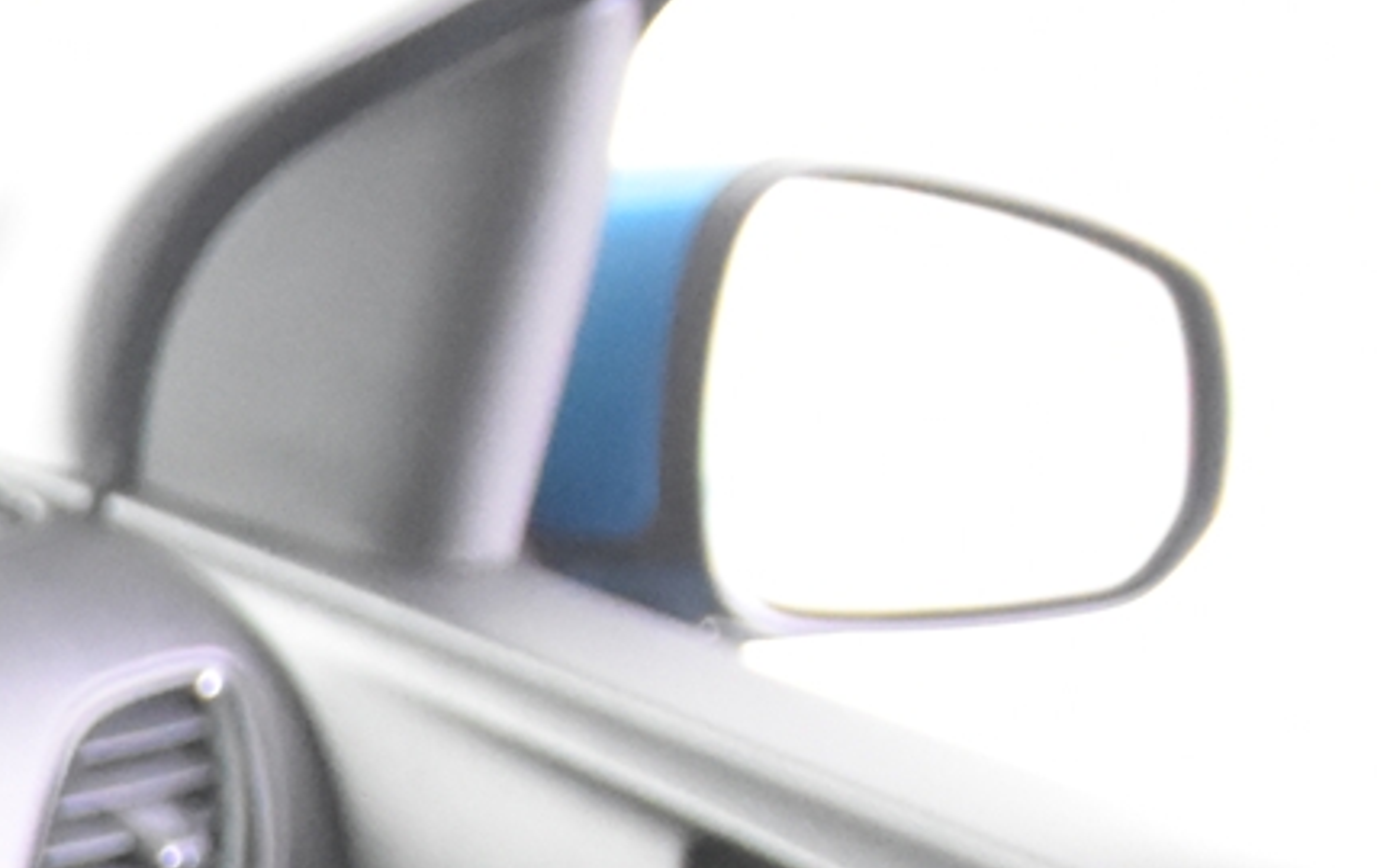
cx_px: -1599
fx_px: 5152
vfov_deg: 8.8
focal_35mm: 136
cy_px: 2019
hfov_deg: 12.9
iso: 4500
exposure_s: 1/30
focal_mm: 20
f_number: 2.8
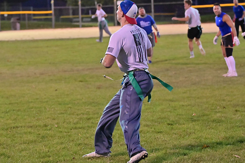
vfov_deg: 8.7
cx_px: 122
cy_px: 82
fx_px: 1069
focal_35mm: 157
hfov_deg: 13.1
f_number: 4
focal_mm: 105
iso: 6400
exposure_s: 1/400
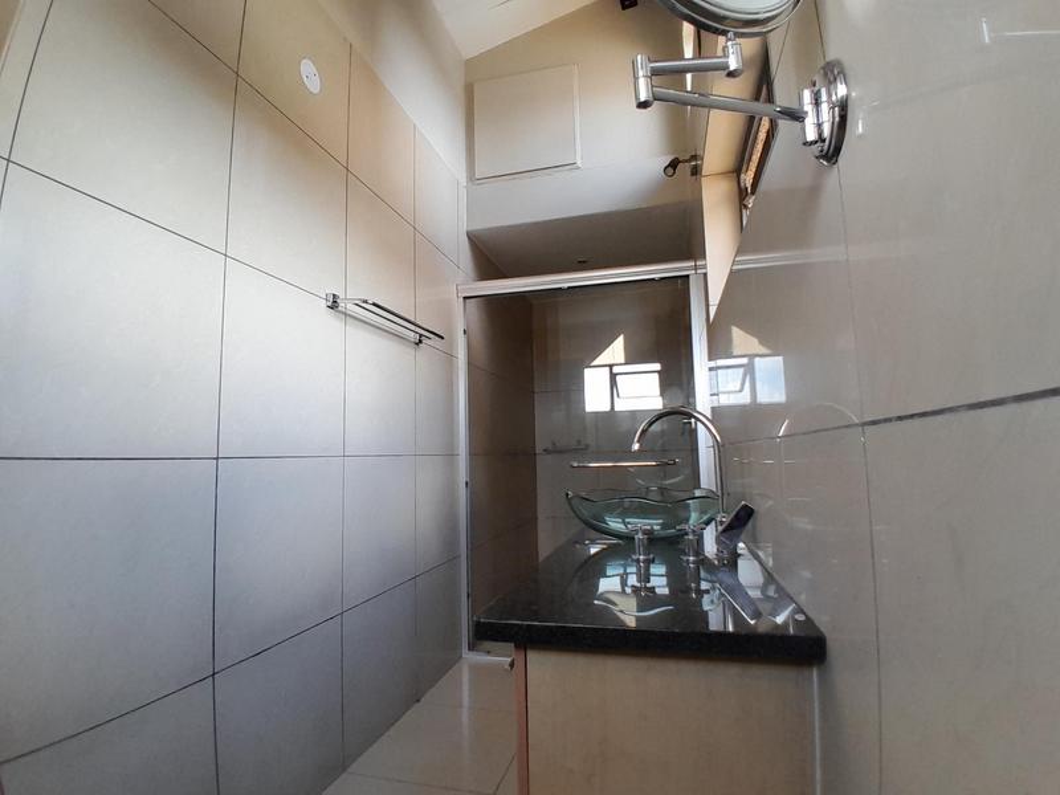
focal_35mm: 17
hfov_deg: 91.0
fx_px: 521
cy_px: 398
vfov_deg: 74.7
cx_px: 530
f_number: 2.2
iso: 50
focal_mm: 1.46
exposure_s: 1/60
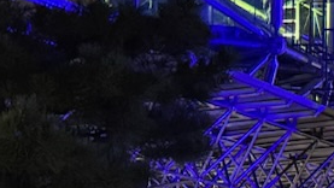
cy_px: 247
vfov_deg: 6.2
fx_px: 1710
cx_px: 991
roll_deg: +0.7
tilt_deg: +3.7
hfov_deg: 9.1
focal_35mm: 193
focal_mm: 6.76
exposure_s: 1/30
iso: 1250
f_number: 1.78
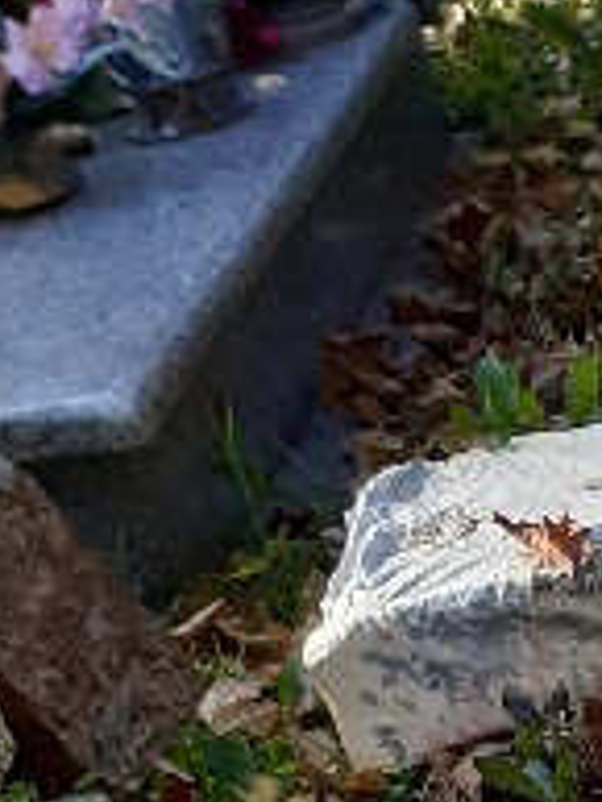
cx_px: 1380
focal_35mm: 124
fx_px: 2872
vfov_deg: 13.6
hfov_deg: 10.5
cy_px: 1589
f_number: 1.7
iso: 40
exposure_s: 1/588
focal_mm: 3.92
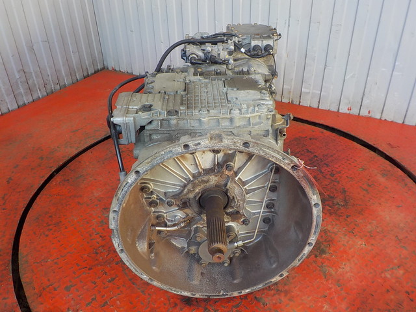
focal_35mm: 30
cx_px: 208
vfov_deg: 46.8
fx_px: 361
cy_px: 156
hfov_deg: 60.0
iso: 125
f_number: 3.3
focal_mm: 4.1
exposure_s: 1/40
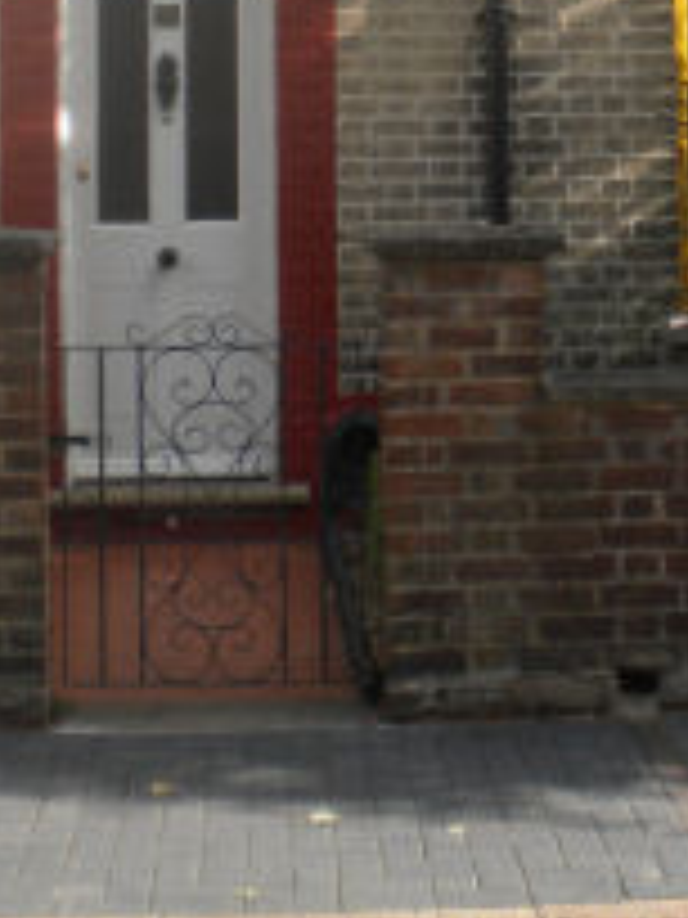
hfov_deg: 16.8
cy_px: -68
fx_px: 2332
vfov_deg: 21.2
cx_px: 414
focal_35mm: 88
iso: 80
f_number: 4.6
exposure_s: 1/276
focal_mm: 6.3
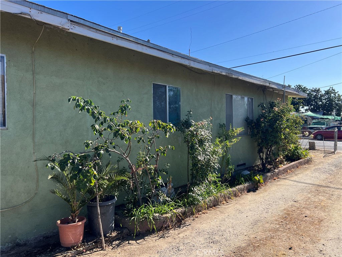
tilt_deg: -1.1
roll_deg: +0.8
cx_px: 171
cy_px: 128
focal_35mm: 26
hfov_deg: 67.3
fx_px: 257
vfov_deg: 53.1
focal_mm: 5.7
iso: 50
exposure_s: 1/1838
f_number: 1.5
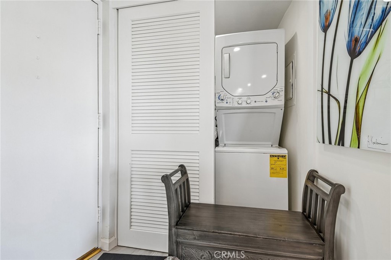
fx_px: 195
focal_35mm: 18
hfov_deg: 90.0
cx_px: 196
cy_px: 130
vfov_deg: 67.3
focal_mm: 18
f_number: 8
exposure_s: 1/15
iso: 250
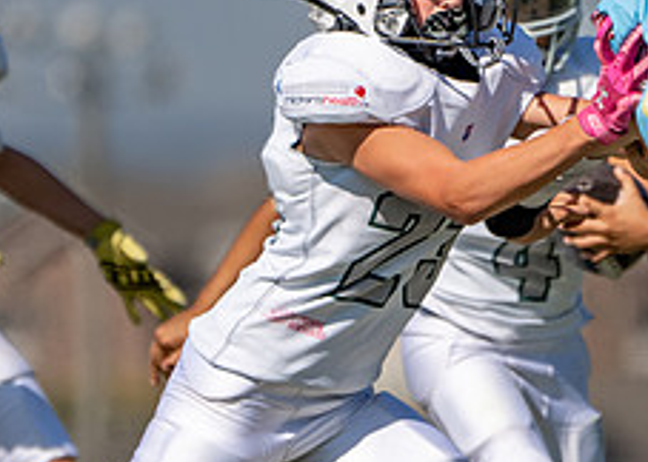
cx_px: 681
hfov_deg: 1.2
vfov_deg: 0.9
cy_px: 240
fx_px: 29787
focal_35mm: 1619
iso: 100
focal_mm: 400
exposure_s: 1/1600
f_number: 5.6
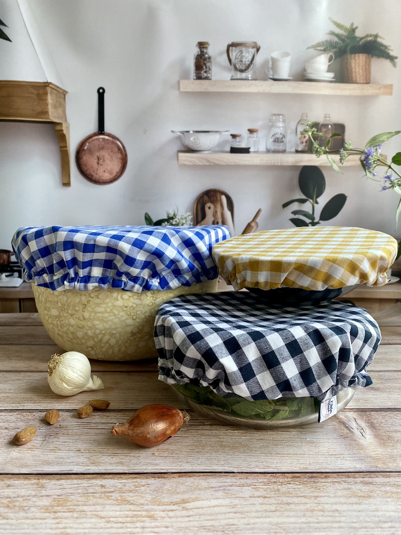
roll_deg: -1.3
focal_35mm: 26
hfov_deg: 53.1
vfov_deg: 67.3
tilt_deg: -6.0
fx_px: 402
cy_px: 268
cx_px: 200
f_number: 1.8
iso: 125
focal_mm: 4.25
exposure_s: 1/103
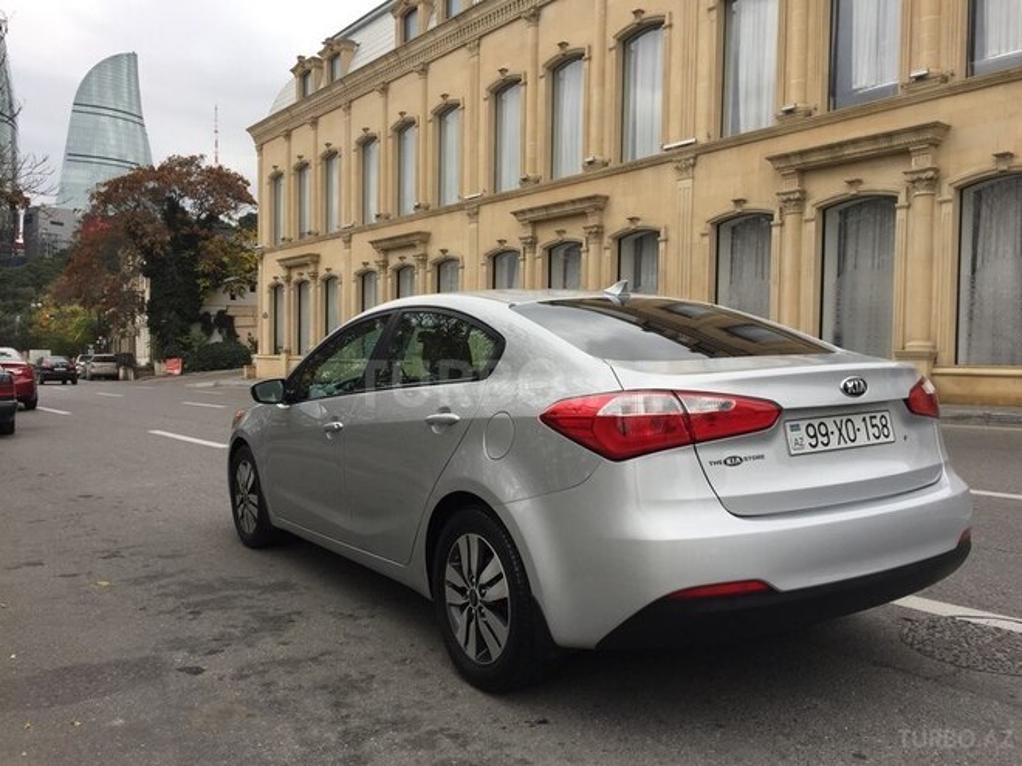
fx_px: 856
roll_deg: -2.9
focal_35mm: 29
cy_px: 383
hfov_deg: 61.7
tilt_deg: -1.6
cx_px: 511
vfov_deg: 48.2
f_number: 2.2
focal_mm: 4.15
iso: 32
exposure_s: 1/380
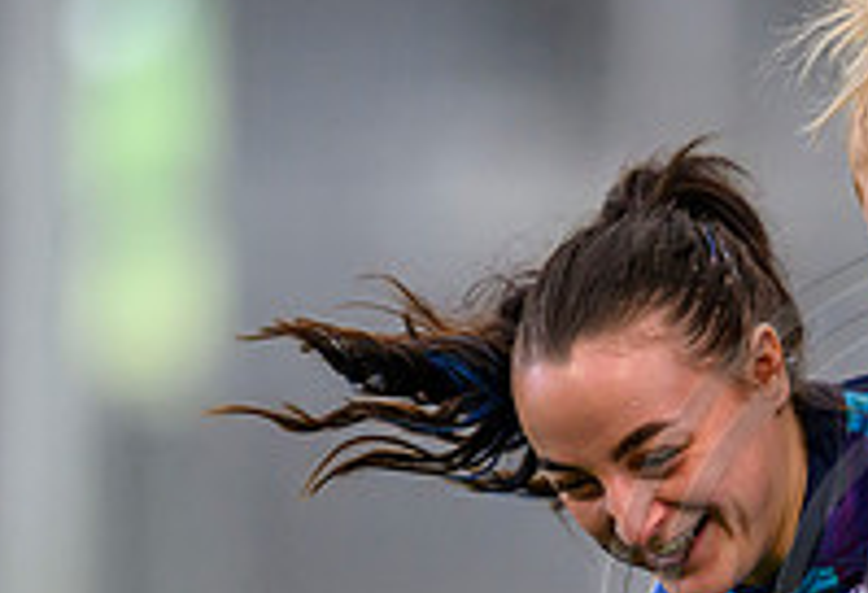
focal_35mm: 1294
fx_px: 31441
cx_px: 1176
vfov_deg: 1.1
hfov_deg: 1.6
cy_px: 610
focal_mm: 400
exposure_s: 1/1250
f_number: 3.2
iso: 3200
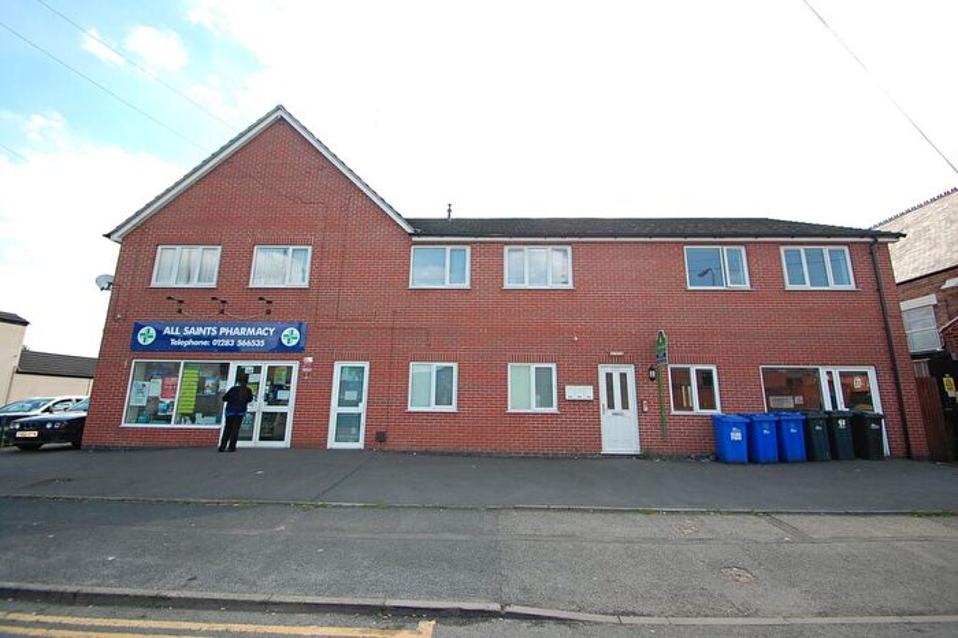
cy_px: 319
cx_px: 479
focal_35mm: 15
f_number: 5.6
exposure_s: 1/500
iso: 320
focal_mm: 10
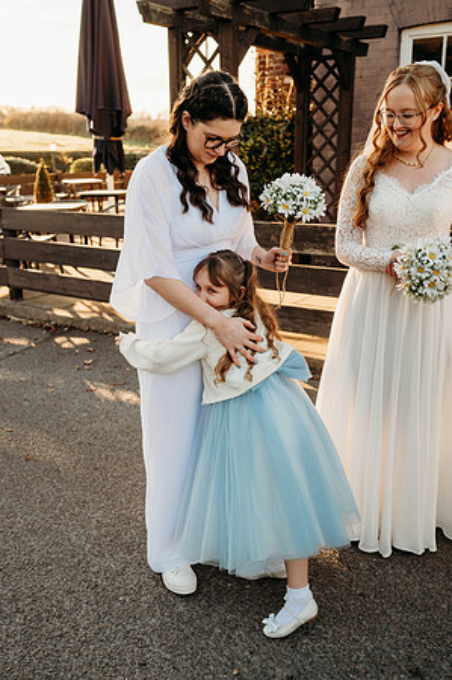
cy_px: 340
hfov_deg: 37.8
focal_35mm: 35
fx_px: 661
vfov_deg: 54.5
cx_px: 226
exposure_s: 1/400
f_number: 4
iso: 100
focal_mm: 35
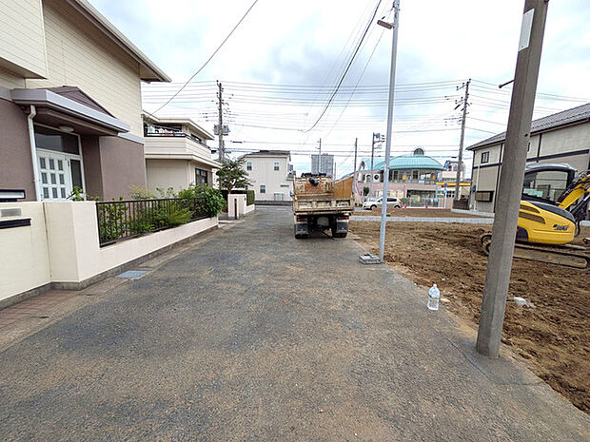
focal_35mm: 14
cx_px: 295
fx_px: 239
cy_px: 221
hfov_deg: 102.1
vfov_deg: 85.7
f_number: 2.2
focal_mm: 1.83
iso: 48
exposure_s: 1/2188
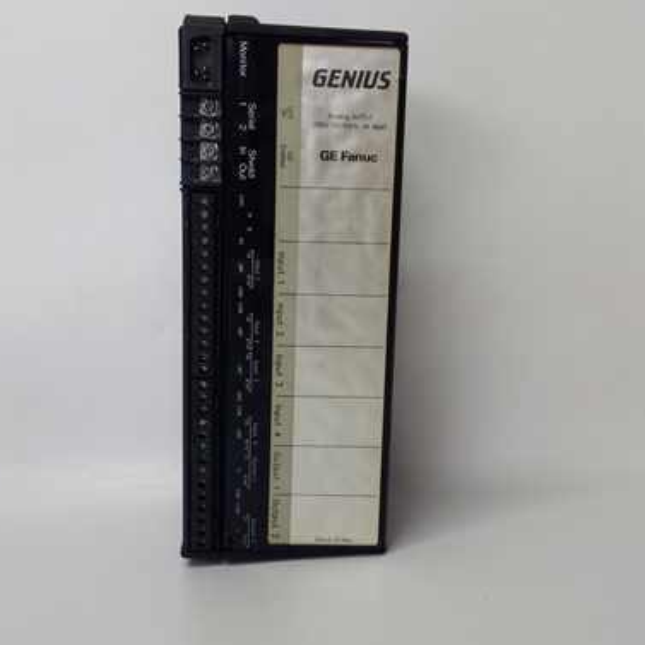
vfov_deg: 43.8
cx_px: 322
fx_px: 801
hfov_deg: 43.9
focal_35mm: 38
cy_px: 301
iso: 107
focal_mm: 3.79
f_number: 2
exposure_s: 1/33
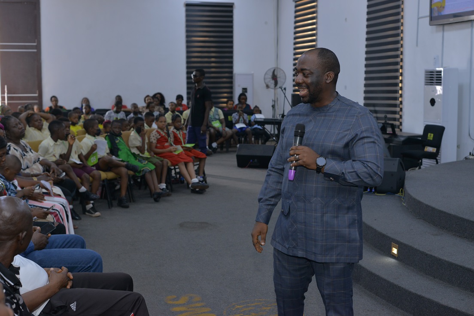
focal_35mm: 50
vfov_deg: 27.0
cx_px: 237
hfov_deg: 39.6
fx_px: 658
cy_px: 158
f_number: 5.6
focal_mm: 50
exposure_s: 1/160
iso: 1000
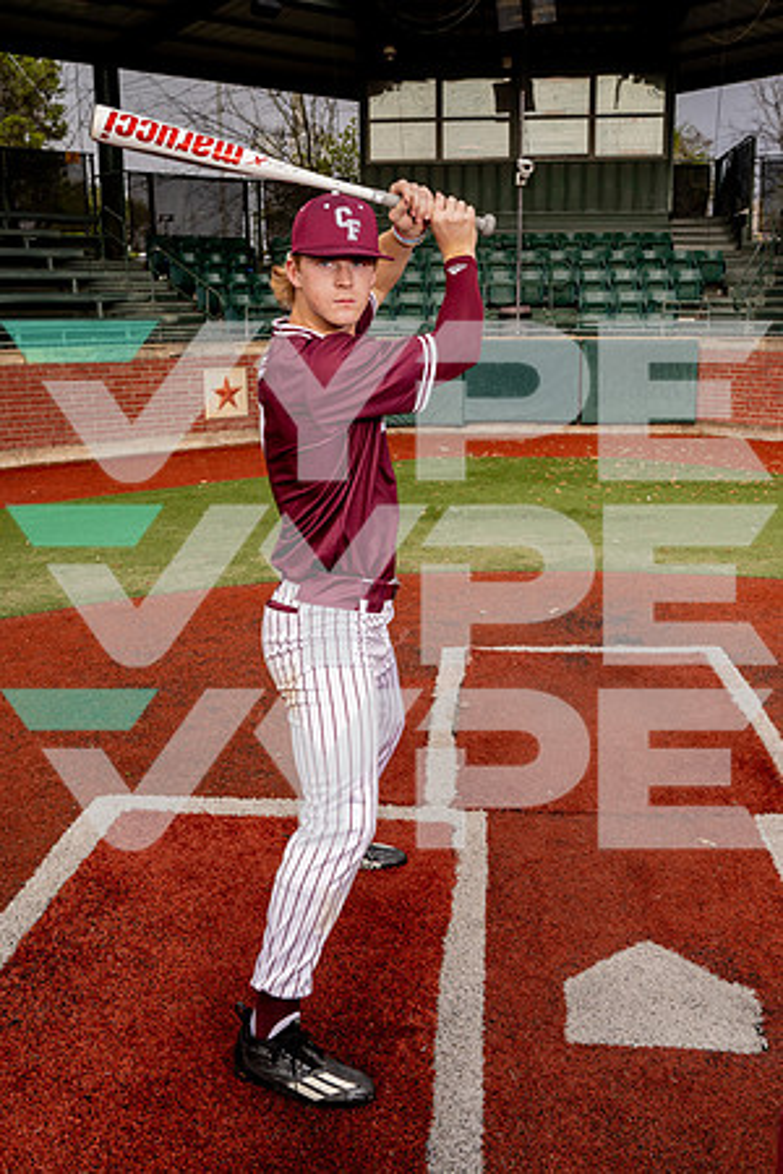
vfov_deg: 54.4
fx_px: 1142
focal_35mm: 35
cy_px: 587
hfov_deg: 37.9
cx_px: 392
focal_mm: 35
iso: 125
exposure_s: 1/250
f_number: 7.1
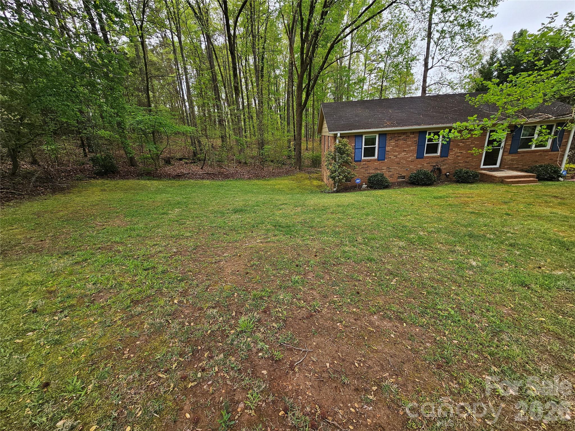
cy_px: 216
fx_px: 216
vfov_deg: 89.9
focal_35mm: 13
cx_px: 288
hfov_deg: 106.2
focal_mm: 2.2
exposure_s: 1/397
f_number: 2.2
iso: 50
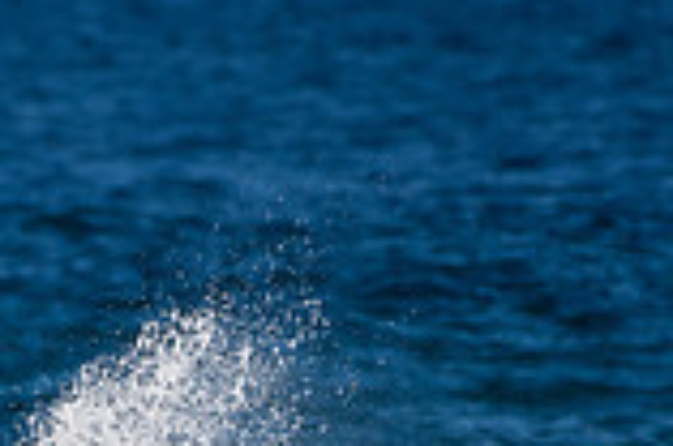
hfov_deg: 0.7
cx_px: -141
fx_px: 51828
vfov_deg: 0.5
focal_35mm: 2778
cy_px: 671
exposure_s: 1/1250
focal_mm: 500
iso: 200
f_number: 5.6
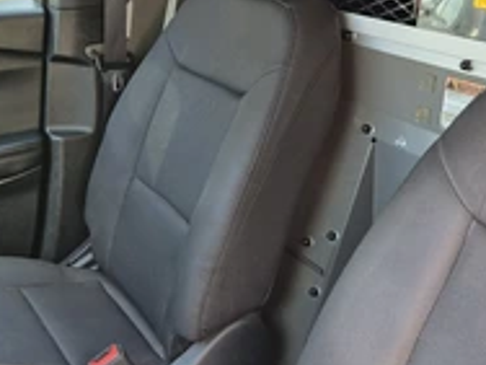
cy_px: 137
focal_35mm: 49
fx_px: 688
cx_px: 313
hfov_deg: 38.6
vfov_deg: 29.6
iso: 125
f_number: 1.8
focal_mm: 5.4
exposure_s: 1/180
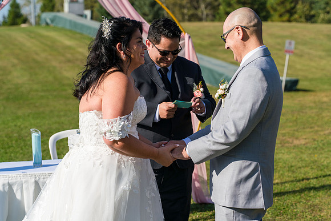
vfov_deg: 15.9
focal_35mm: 86
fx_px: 791
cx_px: 166
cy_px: 110
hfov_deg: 23.6
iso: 250
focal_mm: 86
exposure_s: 1/1600
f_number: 5
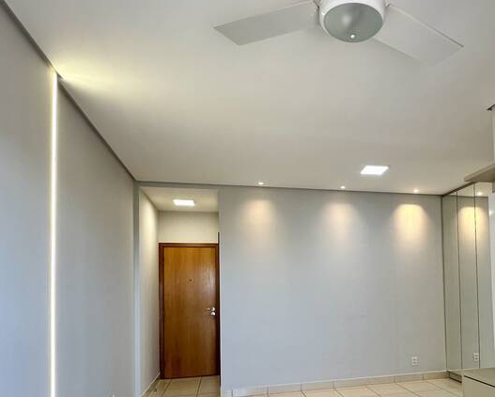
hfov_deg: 60.6
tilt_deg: +4.3
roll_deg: +0.7
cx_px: 334
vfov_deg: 50.4
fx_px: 410
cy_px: 274
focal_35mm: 28
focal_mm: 2.22
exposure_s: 1/99
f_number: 2.2
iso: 100
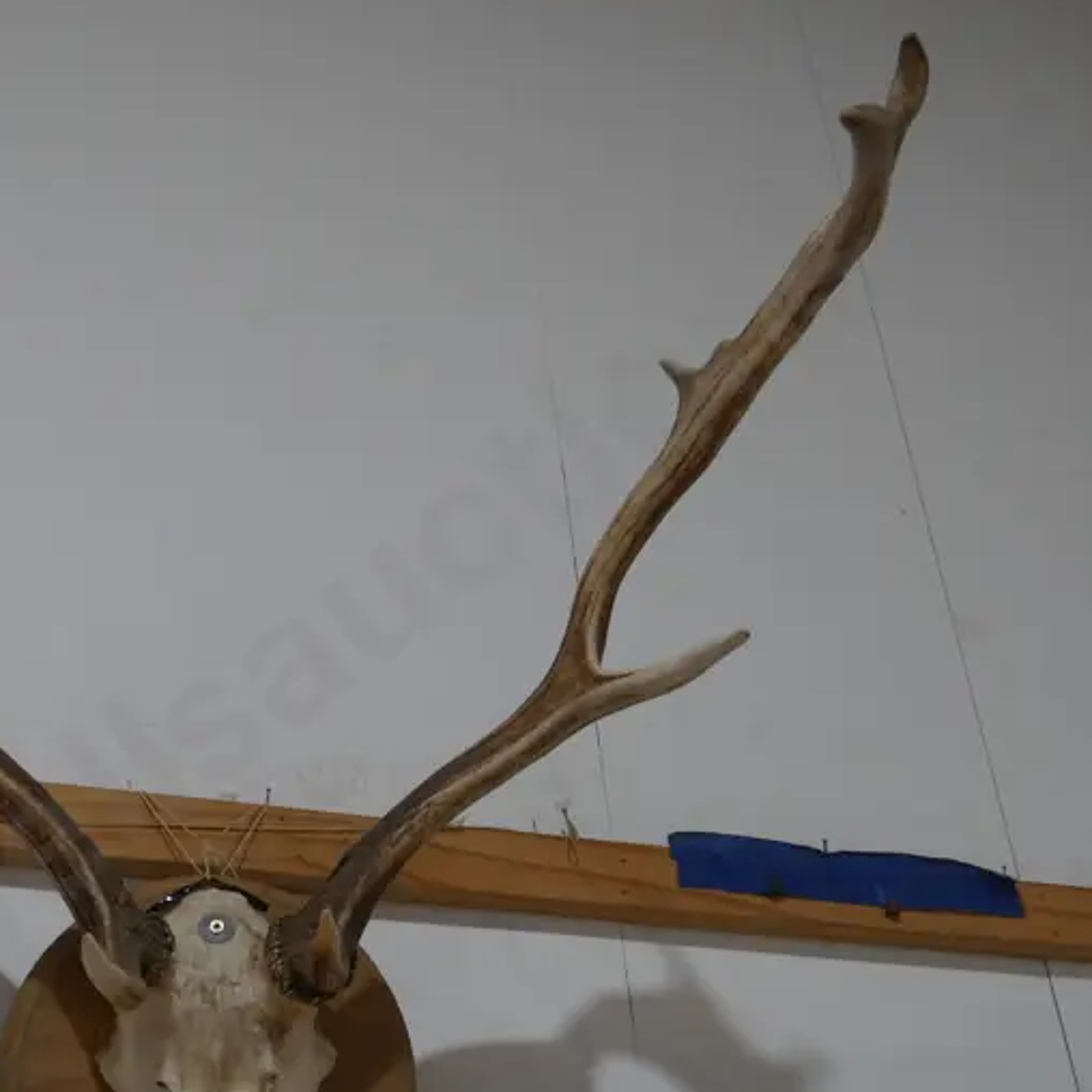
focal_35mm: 57
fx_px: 2034
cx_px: 396
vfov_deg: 30.0
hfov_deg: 29.9
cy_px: 591
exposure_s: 1/60
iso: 400
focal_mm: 16
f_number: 3.6
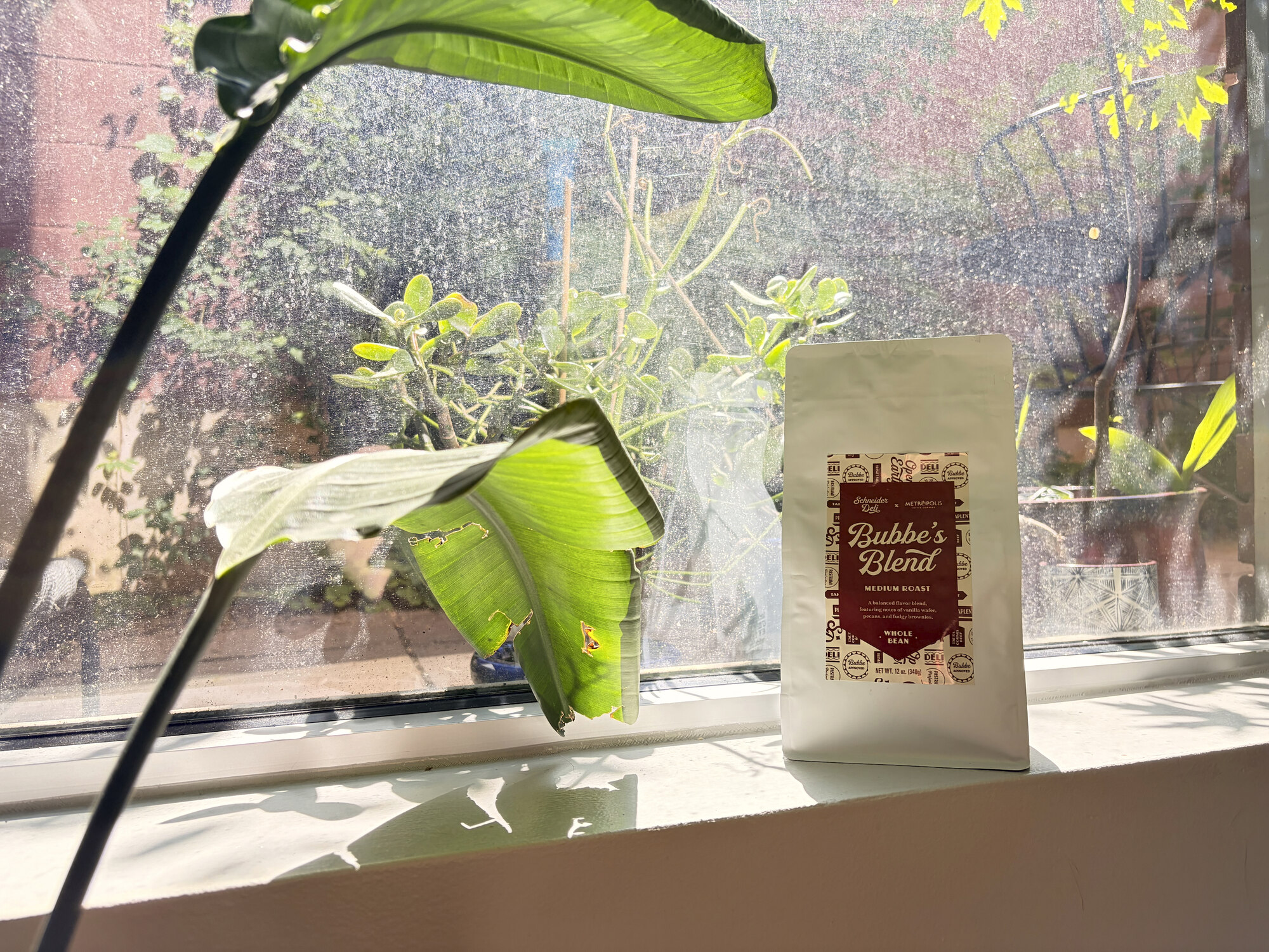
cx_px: 634
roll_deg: +1.5
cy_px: 476
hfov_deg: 67.3
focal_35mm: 26
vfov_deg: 53.1
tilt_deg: -0.1
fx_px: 953
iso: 50
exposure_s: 1/173
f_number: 1.6
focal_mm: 5.96
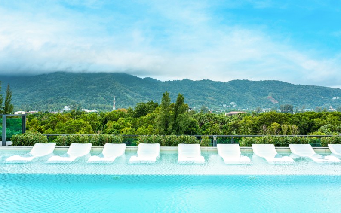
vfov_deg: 35.4
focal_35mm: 36
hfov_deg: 54.0
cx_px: 170
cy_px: 106
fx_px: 335
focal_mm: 35
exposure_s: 1/320
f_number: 6.3
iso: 80
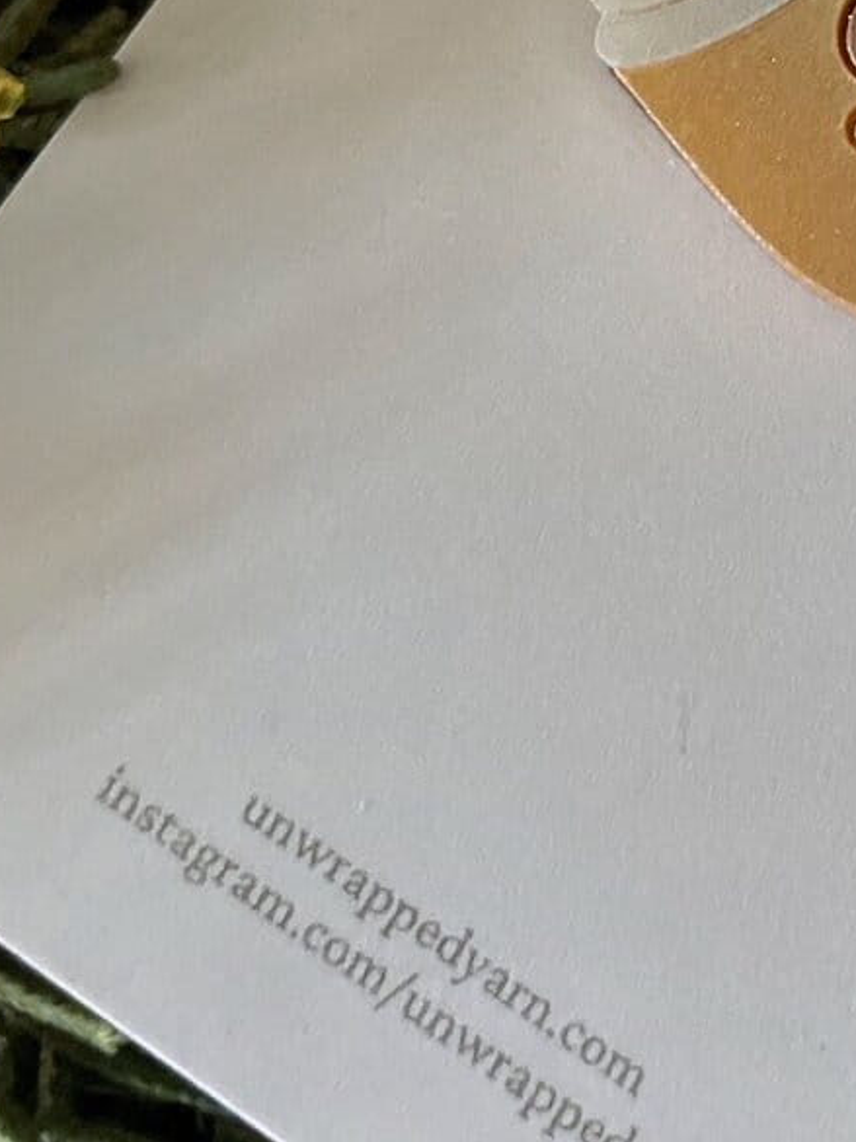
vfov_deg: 25.8
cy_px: -41
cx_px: 926
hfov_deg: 19.9
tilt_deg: -67.8
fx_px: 2343
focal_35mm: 71
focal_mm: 4.2
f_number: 1.6
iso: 500
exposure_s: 1/51
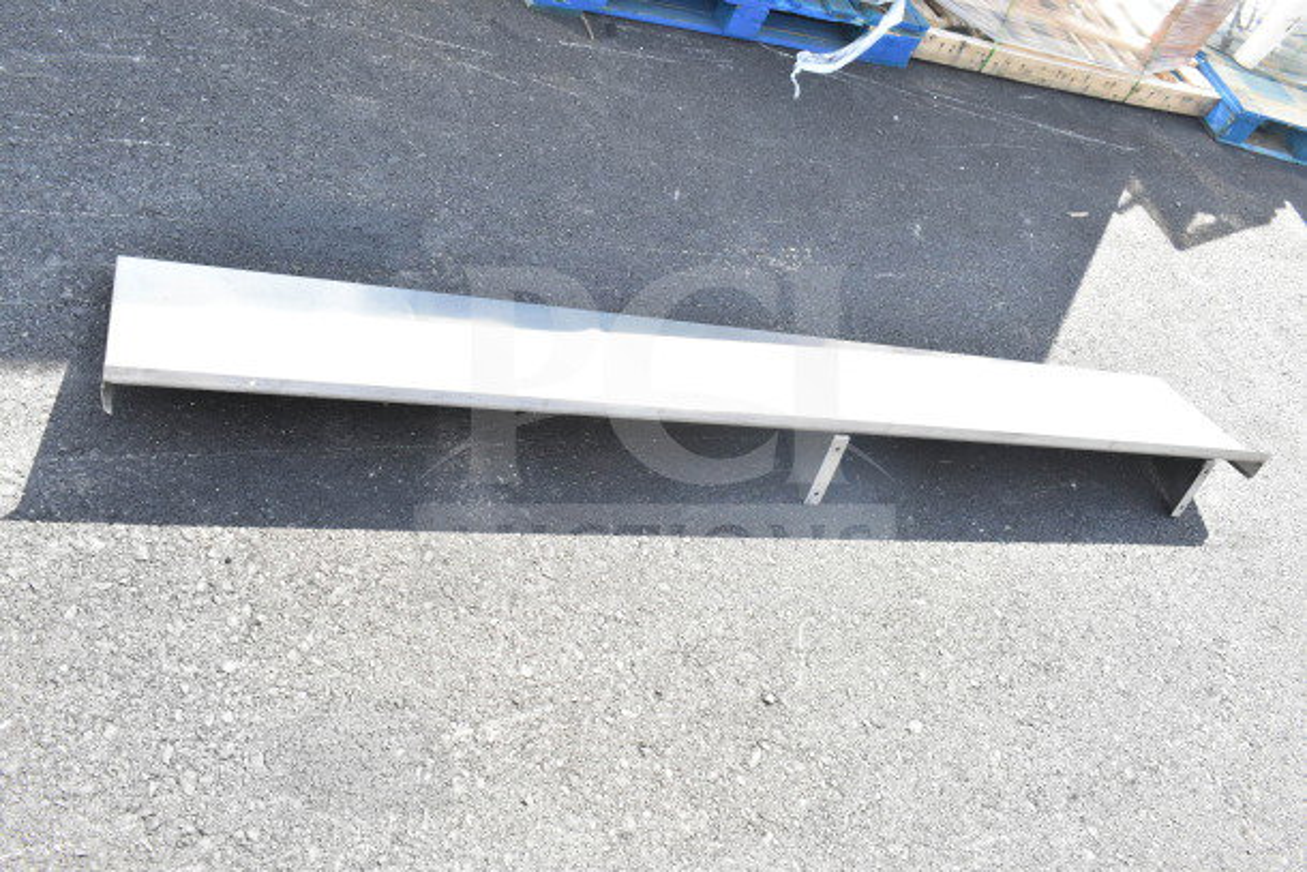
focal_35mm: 30
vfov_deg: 43.6
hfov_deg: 61.9
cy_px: 436
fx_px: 1089
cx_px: 654
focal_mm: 20
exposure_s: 1/400
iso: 1600
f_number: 10
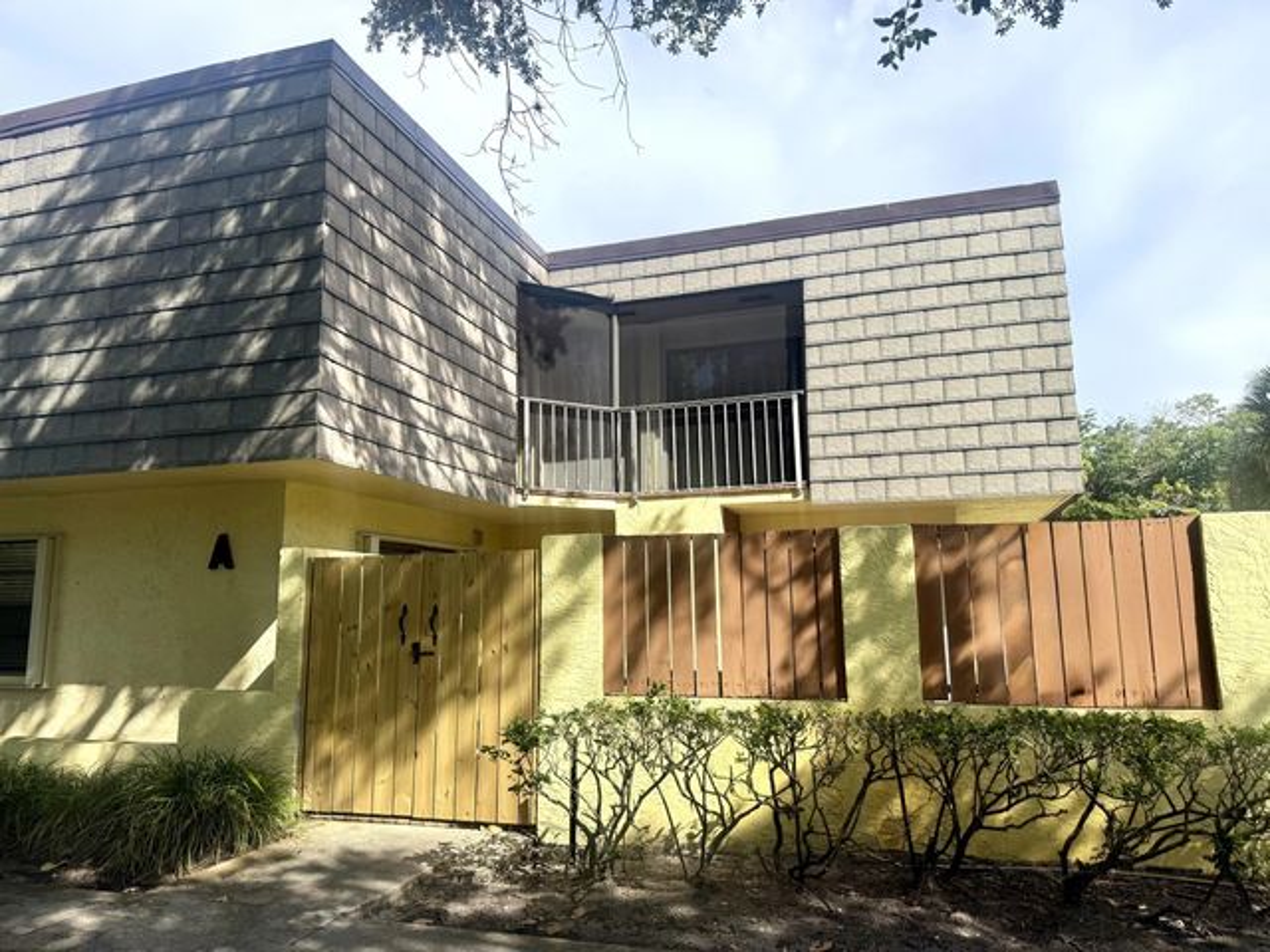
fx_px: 881
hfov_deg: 71.6
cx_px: 635
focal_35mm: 24
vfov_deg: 56.8
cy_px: 476
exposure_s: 1/4167
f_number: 1.78
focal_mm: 6.76
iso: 80
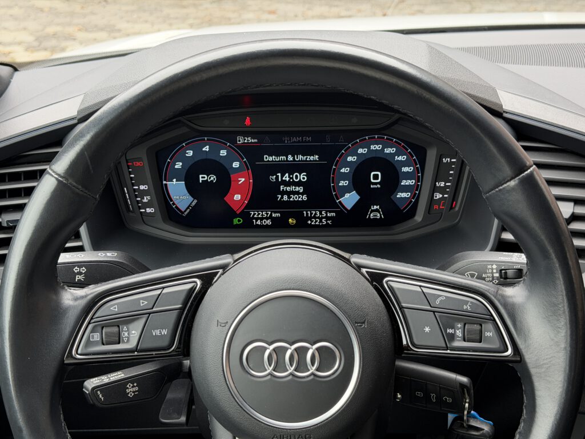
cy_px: 220
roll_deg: -0.6
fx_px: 811
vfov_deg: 30.3
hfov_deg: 39.7
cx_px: 292
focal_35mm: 48
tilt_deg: -24.7
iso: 125
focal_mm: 6.76
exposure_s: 1/192
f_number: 1.78
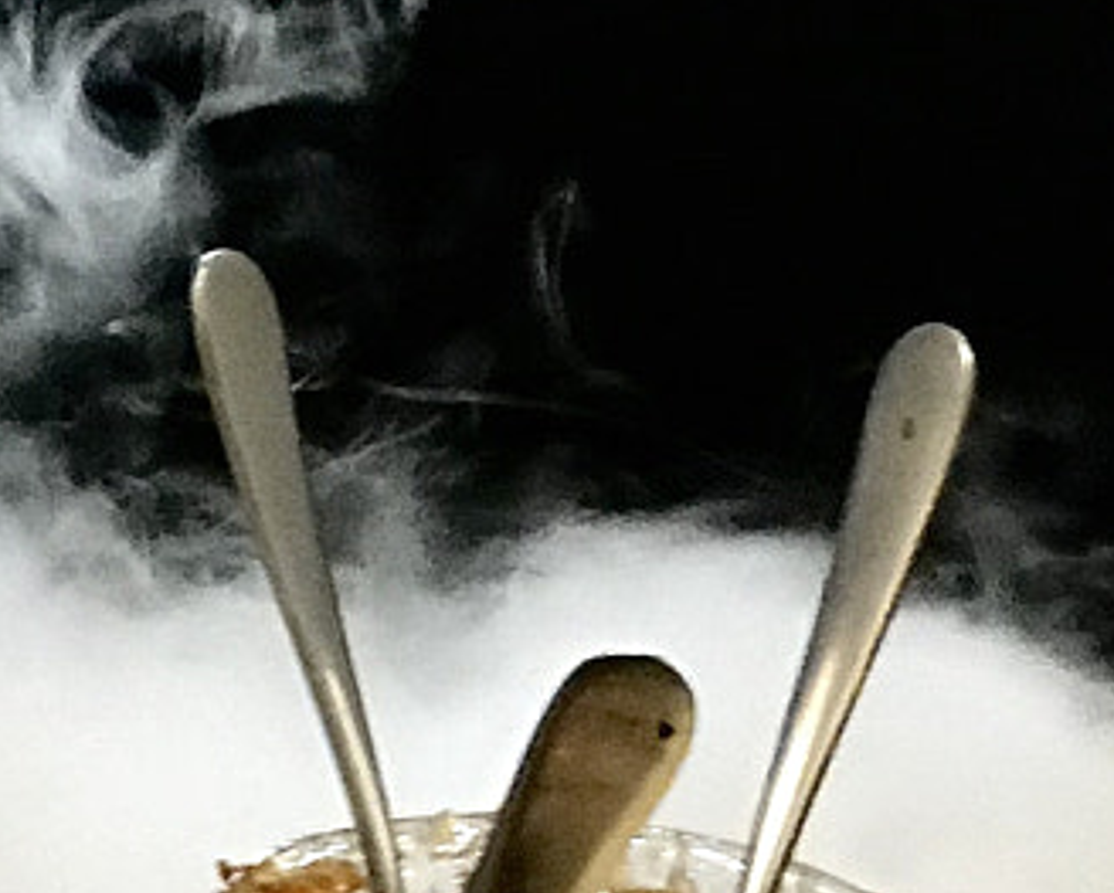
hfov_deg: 6.9
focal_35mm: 271
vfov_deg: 5.7
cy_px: 1345
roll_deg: +0.1
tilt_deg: -25.2
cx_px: -1039
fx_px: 8943
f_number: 2.8
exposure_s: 1/50
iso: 250
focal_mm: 6.6
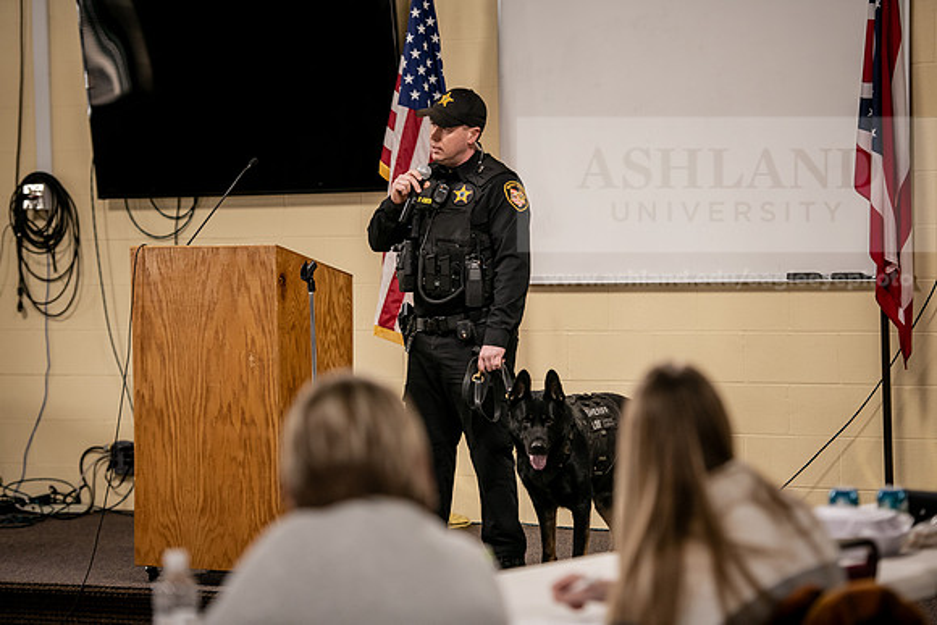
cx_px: 468
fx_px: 3254
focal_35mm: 125
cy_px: 312
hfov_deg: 16.4
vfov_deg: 11.0
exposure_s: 1/200
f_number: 3.2
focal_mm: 125
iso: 1600
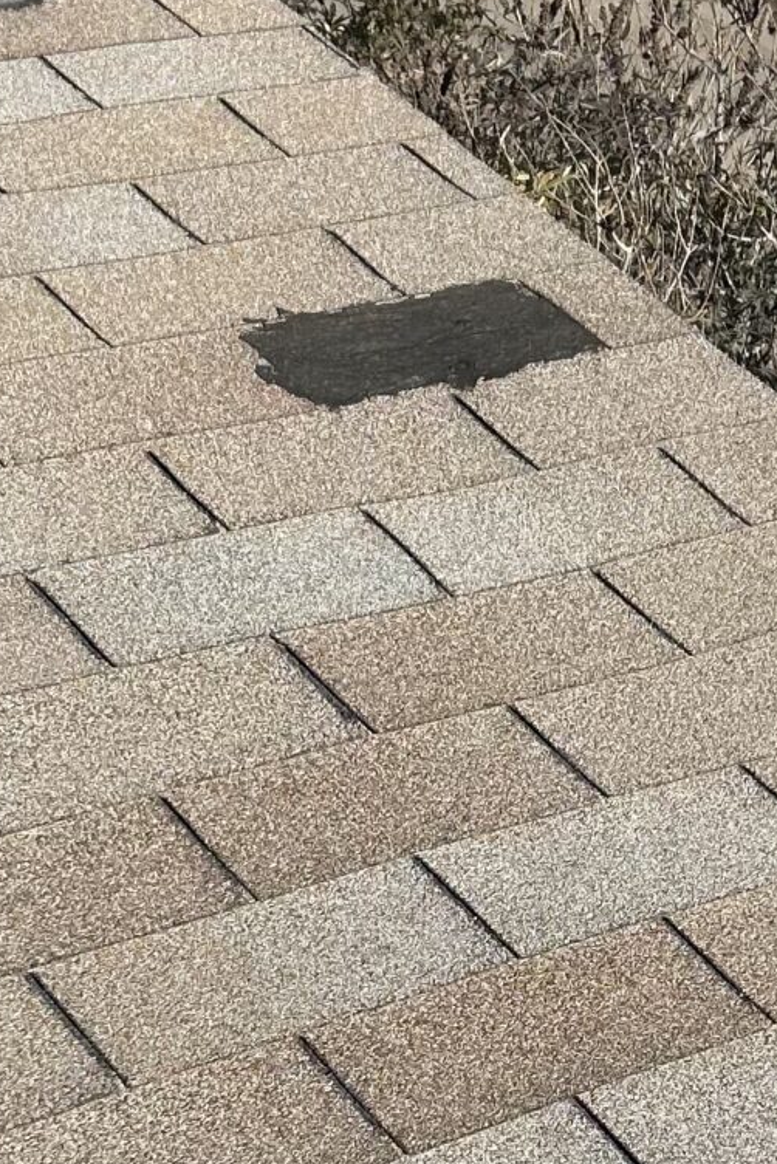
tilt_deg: -33.6
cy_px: 1032
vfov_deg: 21.7
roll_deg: -4.6
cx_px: 399
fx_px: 2976
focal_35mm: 92
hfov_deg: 14.9
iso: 50
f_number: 1.5
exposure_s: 1/6211
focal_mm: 5.7
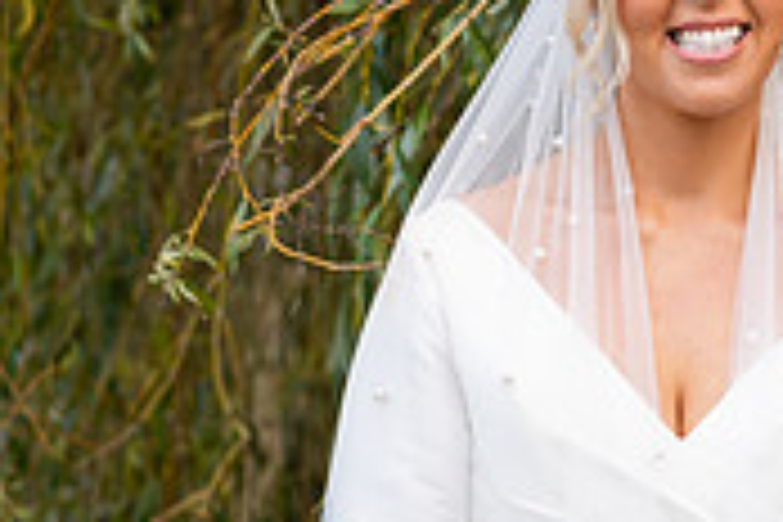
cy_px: 308
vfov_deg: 5.9
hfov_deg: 8.8
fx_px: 5089
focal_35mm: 234
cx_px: 680
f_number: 3.5
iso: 160
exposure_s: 1/160
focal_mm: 70
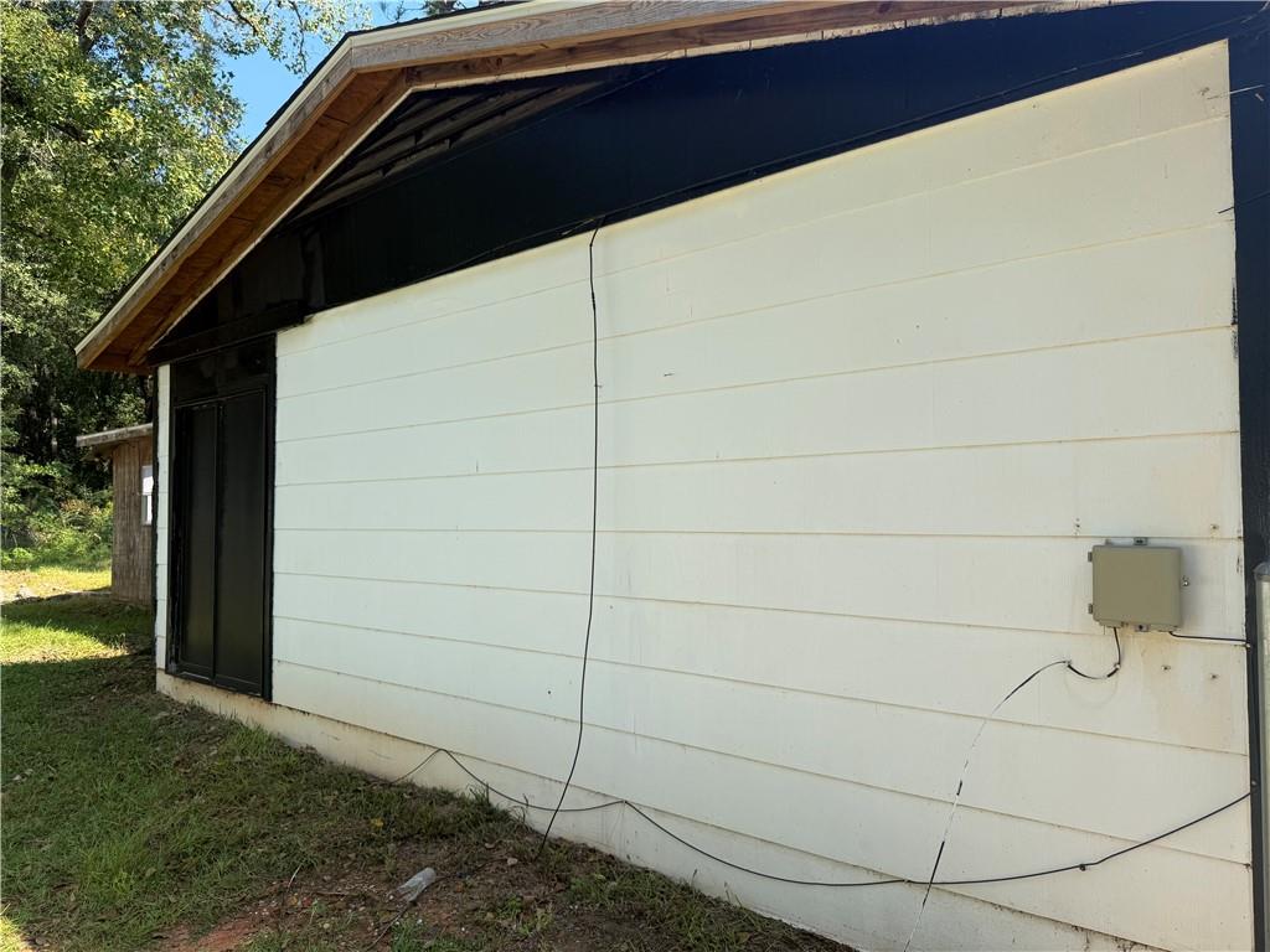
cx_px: 635
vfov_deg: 56.8
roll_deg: -0.6
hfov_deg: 71.6
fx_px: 881
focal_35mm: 24
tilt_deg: +2.7
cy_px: 476
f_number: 1.78
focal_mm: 6.76
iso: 80
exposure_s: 1/1689
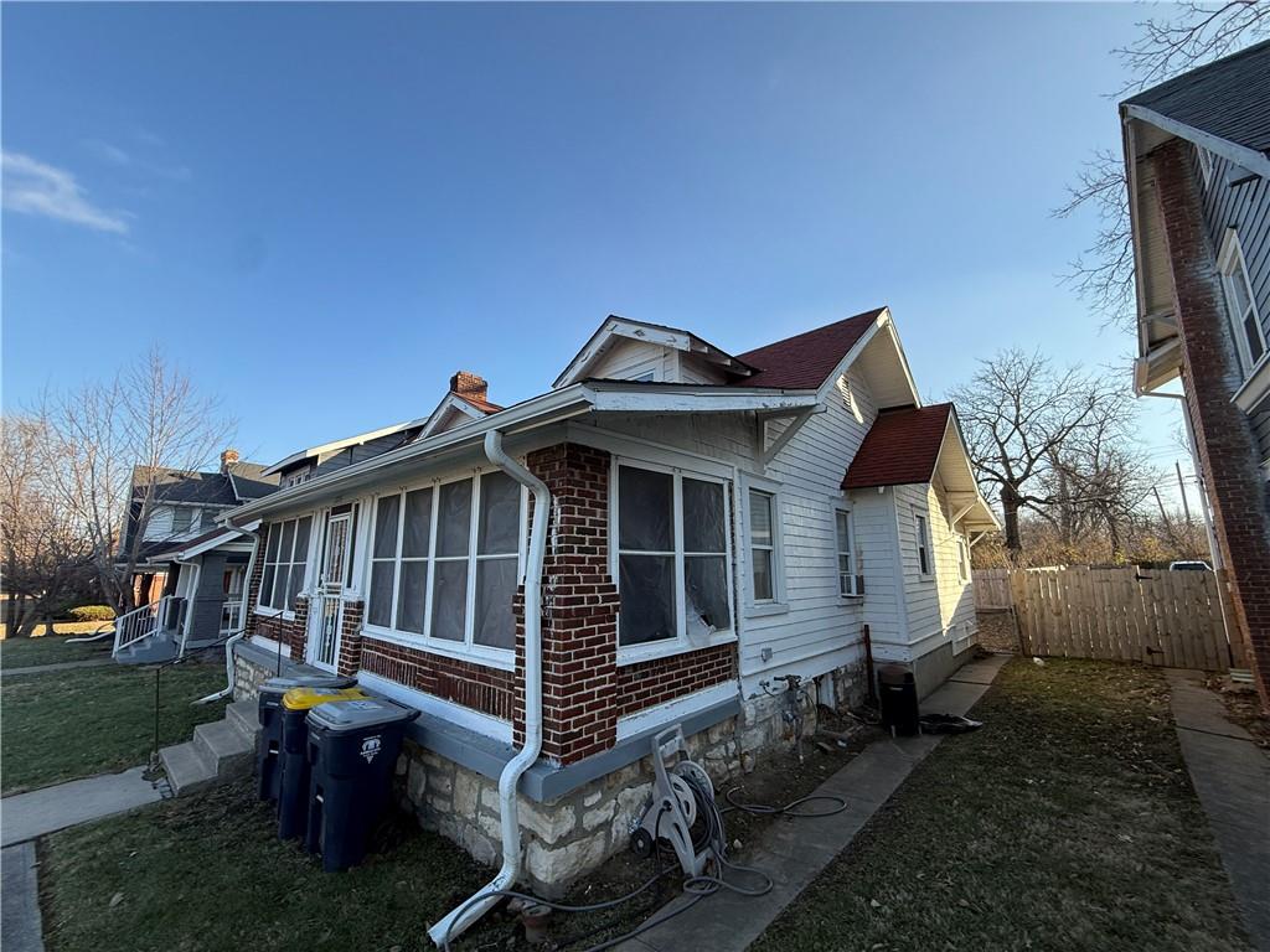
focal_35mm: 14
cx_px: 635
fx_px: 514
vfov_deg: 85.7
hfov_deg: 102.1
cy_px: 476
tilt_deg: +9.6
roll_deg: +1.7
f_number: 2.2
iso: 50
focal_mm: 2.22
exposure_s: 1/490
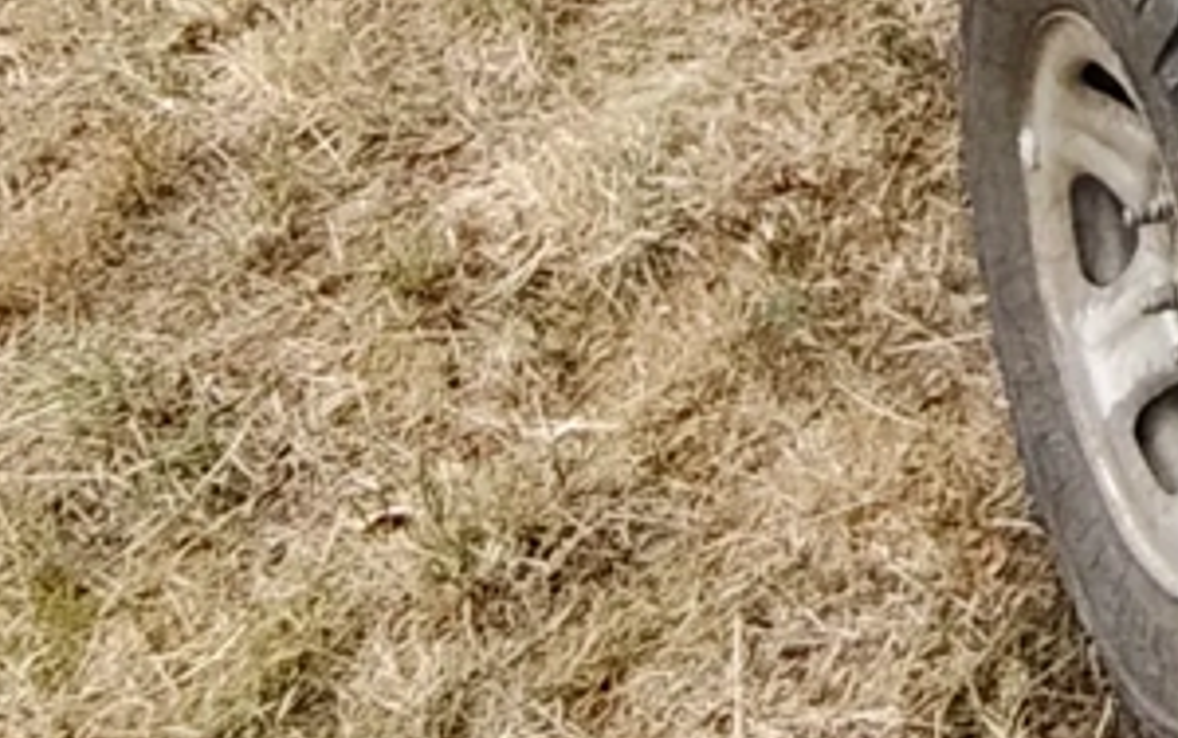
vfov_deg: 17.3
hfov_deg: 28.4
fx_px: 1928
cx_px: 1504
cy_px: -620
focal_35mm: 60
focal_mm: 1.42
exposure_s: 1/699
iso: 100
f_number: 2.2
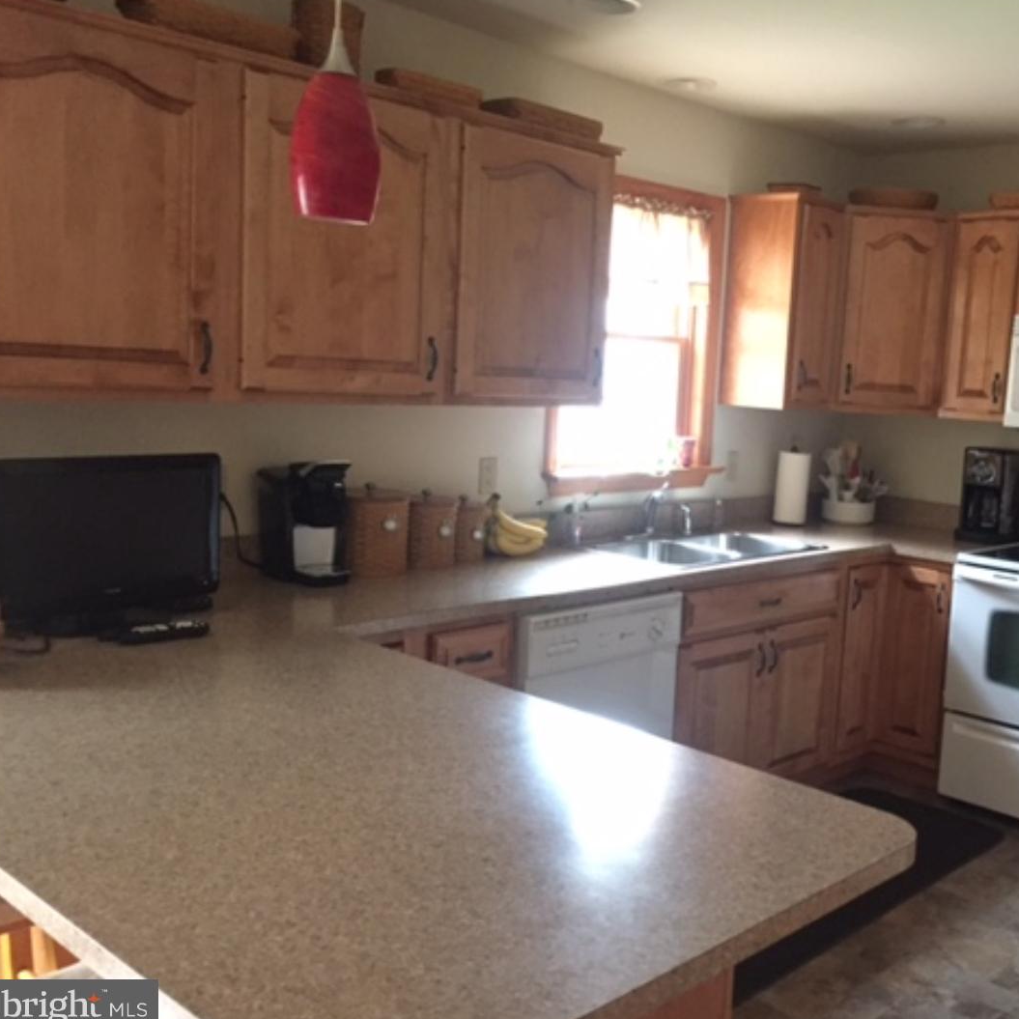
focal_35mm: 35
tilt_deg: -6.7
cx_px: 685
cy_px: 514
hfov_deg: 46.4
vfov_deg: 47.2
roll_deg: -3.3
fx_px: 1166
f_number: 2.2
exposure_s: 1/15
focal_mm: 4.15
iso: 400
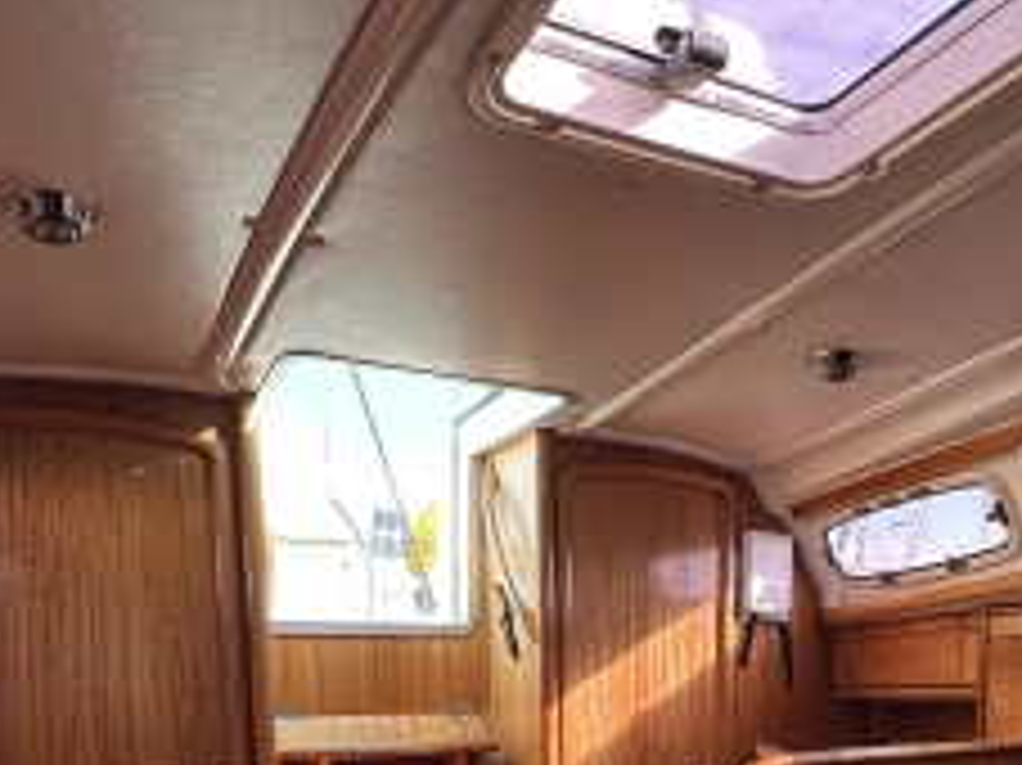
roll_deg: -1.0
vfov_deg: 36.2
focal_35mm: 34
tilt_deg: -6.1
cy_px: 817
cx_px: 626
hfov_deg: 53.5
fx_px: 1003
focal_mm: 2.22
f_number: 2.2
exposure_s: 1/99
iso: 40
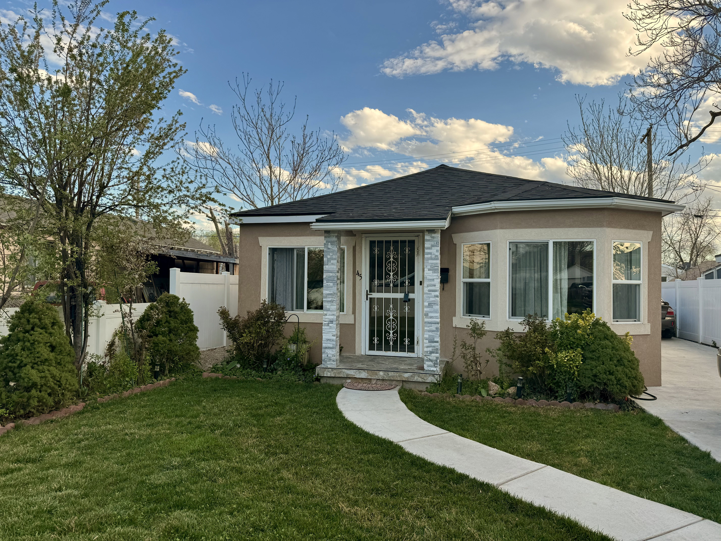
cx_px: 360
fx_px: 500
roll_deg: -0.8
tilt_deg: +1.8
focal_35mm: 24
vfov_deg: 56.8
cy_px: 270
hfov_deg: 71.6
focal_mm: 6.76
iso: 80
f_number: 1.78
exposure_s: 1/1193
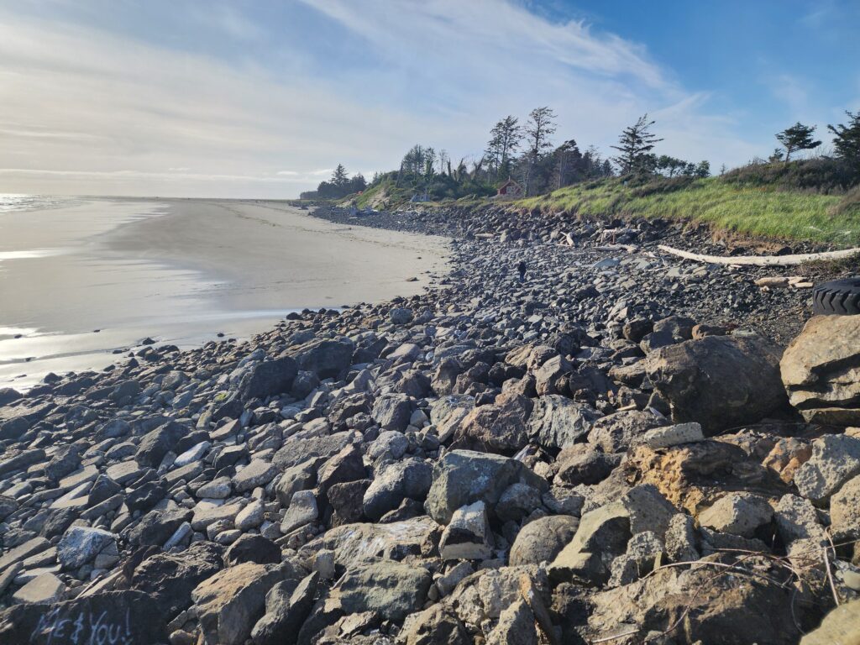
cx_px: 430
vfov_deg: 58.9
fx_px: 571
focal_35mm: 23
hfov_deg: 73.9
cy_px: 322
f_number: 1.8
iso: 12
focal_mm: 6.4
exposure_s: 1/1641
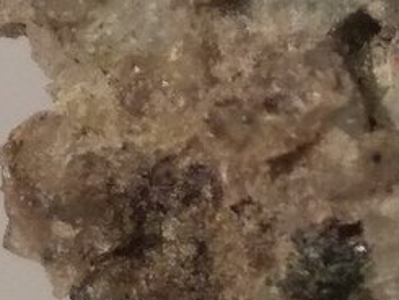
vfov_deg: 7.6
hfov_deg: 11.6
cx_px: 275
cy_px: -602
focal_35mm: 170
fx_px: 1960
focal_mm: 3.54
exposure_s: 1/102
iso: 100
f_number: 2
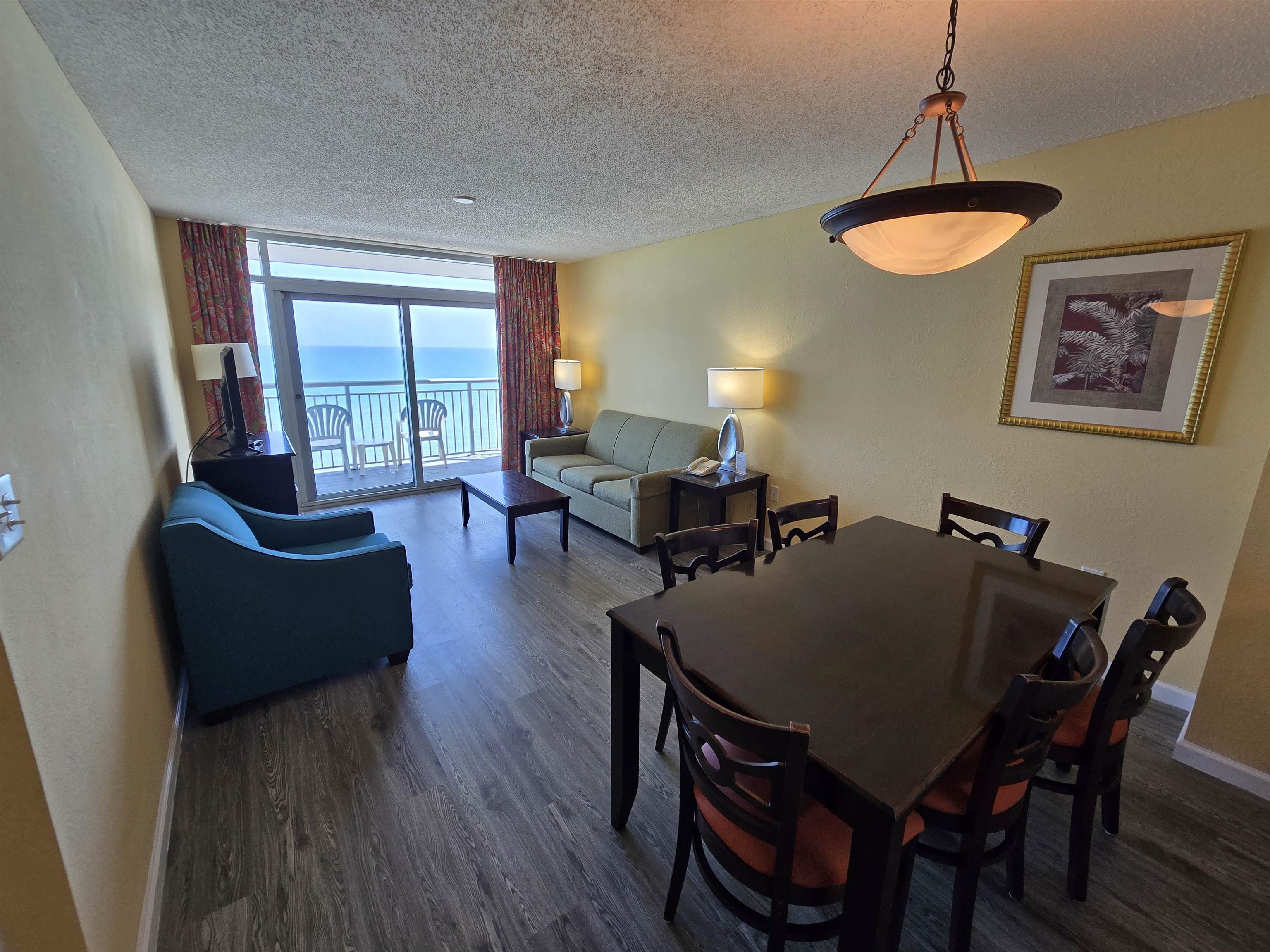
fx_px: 477
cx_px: 635
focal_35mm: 13
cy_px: 476
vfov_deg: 89.9
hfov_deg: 106.2
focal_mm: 2.2
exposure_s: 1/120
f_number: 2.2
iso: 80
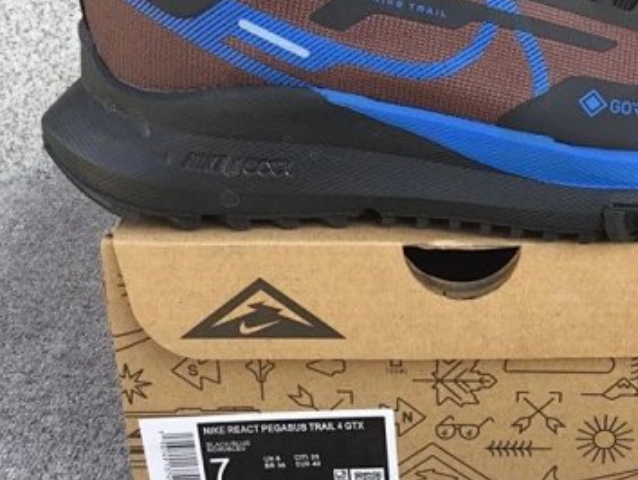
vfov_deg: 26.0
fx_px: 1033
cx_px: 461
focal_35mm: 56
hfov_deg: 33.8
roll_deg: +0.2
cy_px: 164
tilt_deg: -21.0
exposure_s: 1/100
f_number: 2.4
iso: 25
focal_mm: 3.3
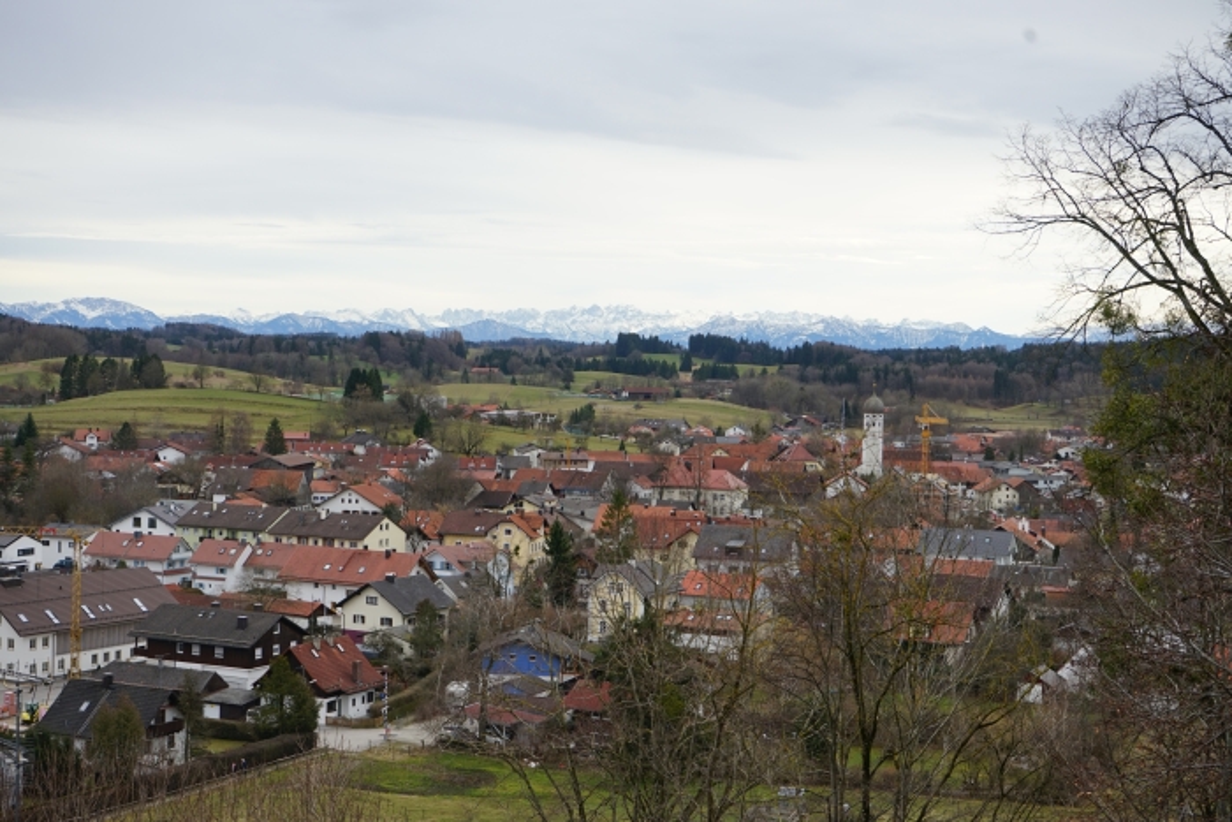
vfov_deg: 23.8
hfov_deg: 35.0
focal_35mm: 57
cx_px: 616
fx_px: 1951
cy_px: 411
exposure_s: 1/100
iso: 100
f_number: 8
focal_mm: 57
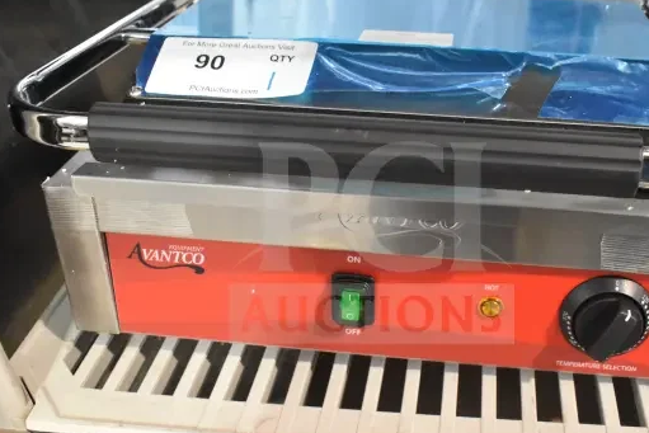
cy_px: 243
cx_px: 371
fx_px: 775
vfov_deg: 31.2
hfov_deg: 45.3
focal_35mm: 43
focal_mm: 24
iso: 6400
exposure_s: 1/80
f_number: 4.5
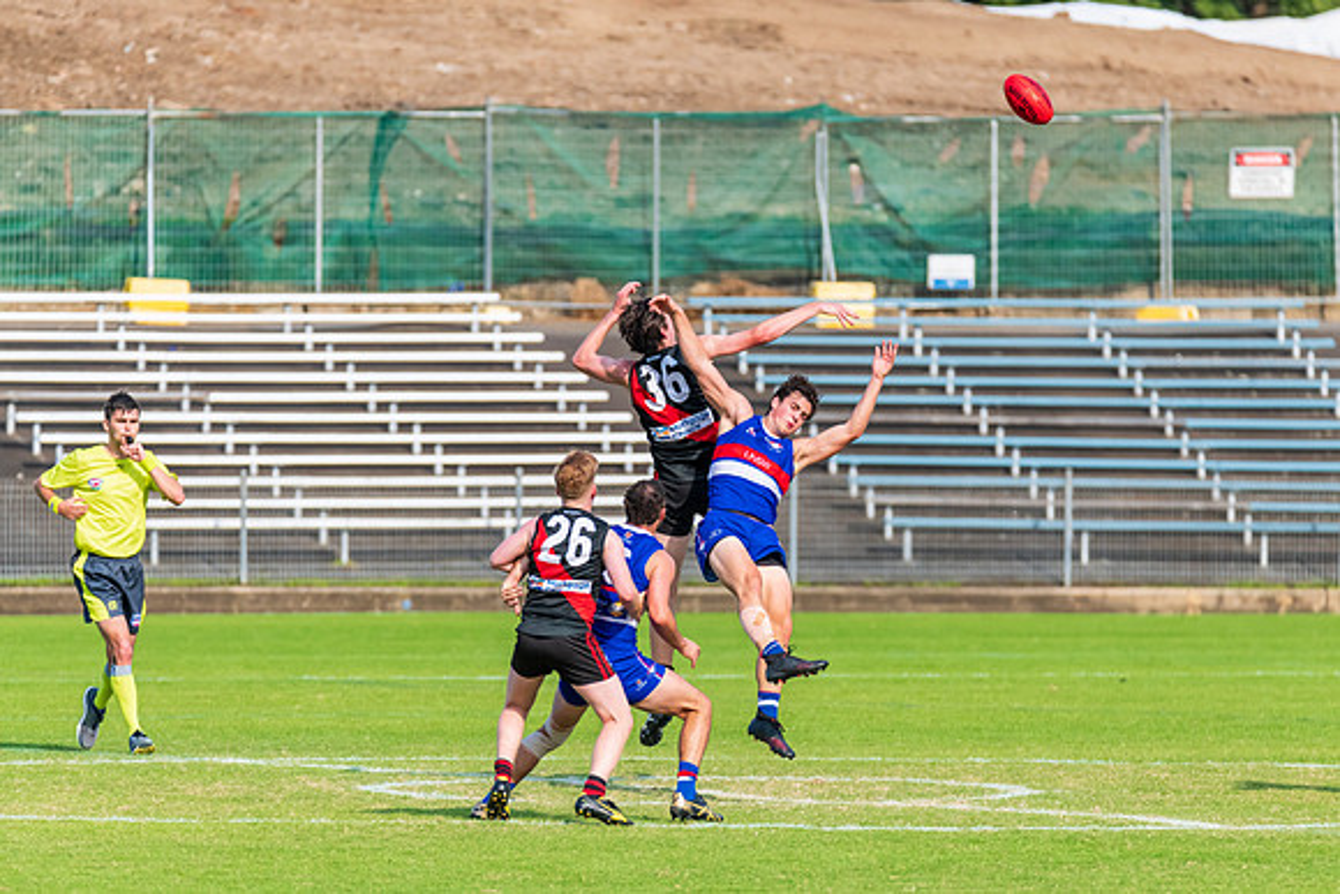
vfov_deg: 2.8
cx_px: 714
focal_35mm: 490
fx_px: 18226
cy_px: 432
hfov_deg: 4.2
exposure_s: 1/3200
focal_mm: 450
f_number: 6.3
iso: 800
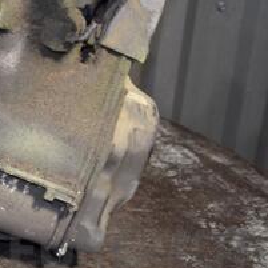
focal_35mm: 114
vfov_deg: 15.2
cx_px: -15
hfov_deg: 15.0
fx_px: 999
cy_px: 72
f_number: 5
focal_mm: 30
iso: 800
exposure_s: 1/80
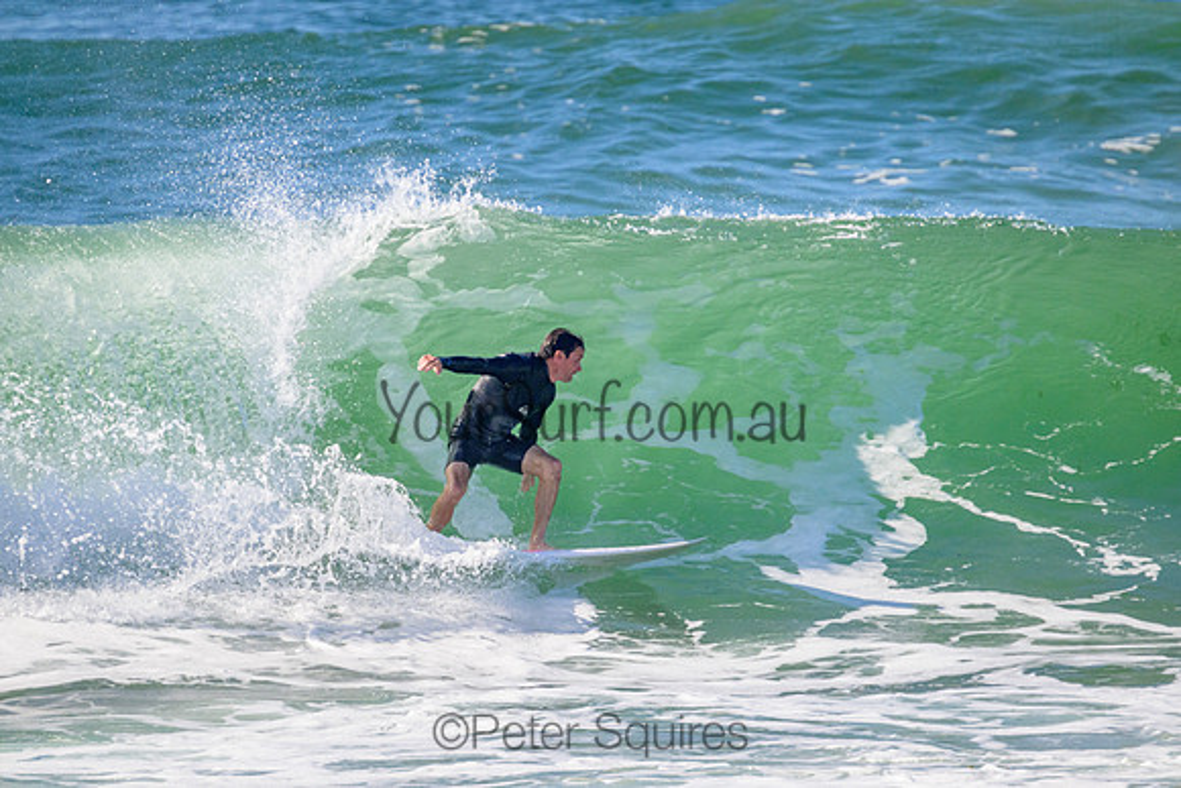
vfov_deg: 1.7
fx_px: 26249
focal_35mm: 800
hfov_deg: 2.6
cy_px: 394
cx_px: 590
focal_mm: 800
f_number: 11
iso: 1400
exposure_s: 1/2000
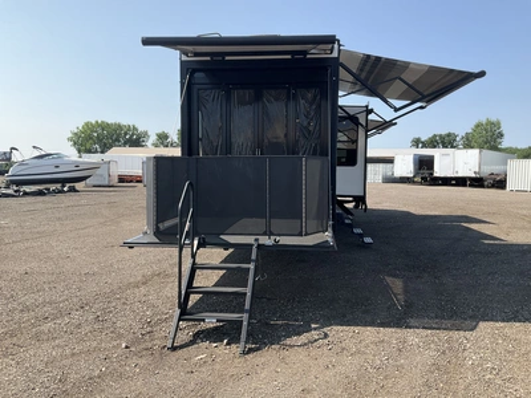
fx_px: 445
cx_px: 266
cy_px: 199
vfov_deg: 48.2
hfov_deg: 61.7
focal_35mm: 29
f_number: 1.8
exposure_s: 1/1342
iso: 25
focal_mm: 3
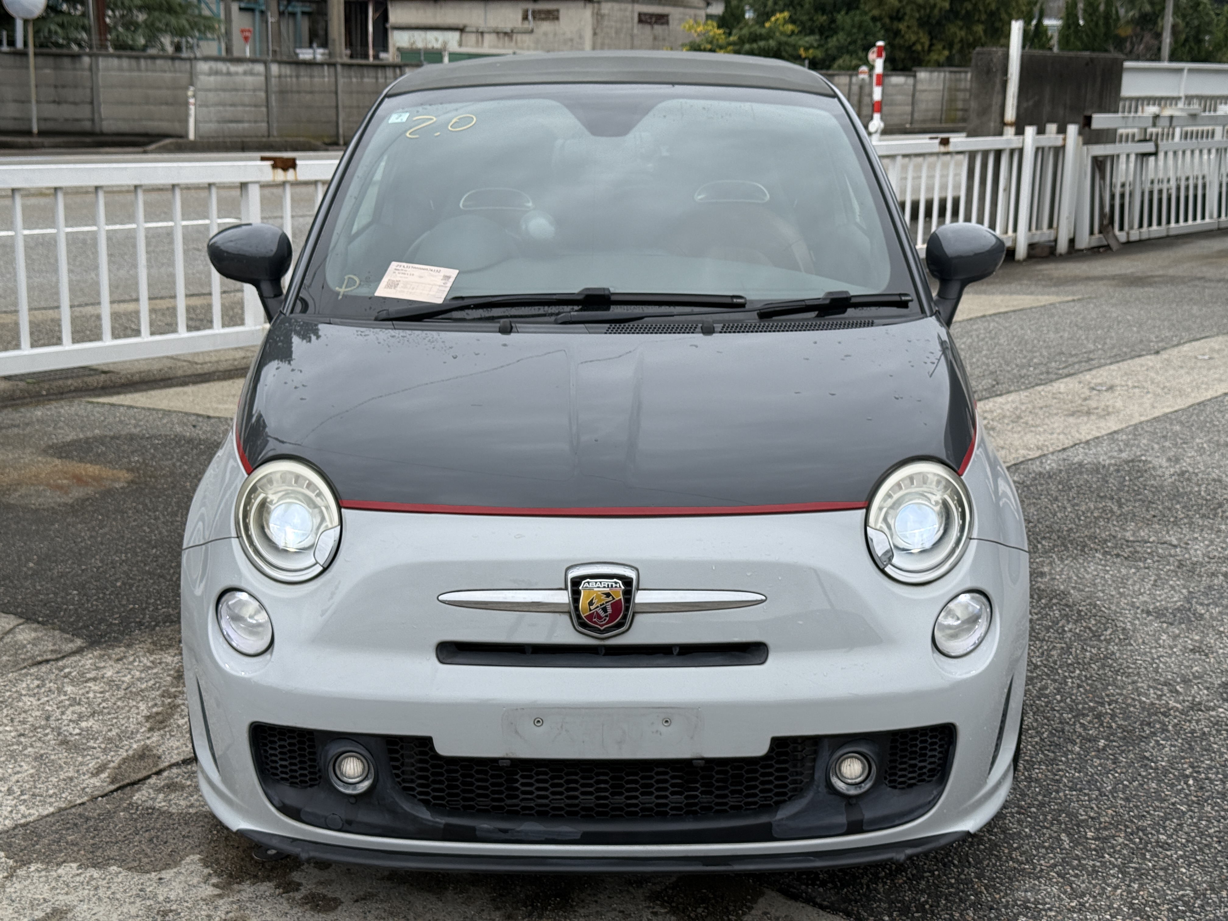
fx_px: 1703
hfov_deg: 39.7
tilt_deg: -12.2
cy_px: 460
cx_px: 614
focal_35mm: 48
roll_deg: -1.3
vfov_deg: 30.3
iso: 64
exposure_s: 1/2415
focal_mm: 6.76
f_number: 1.78
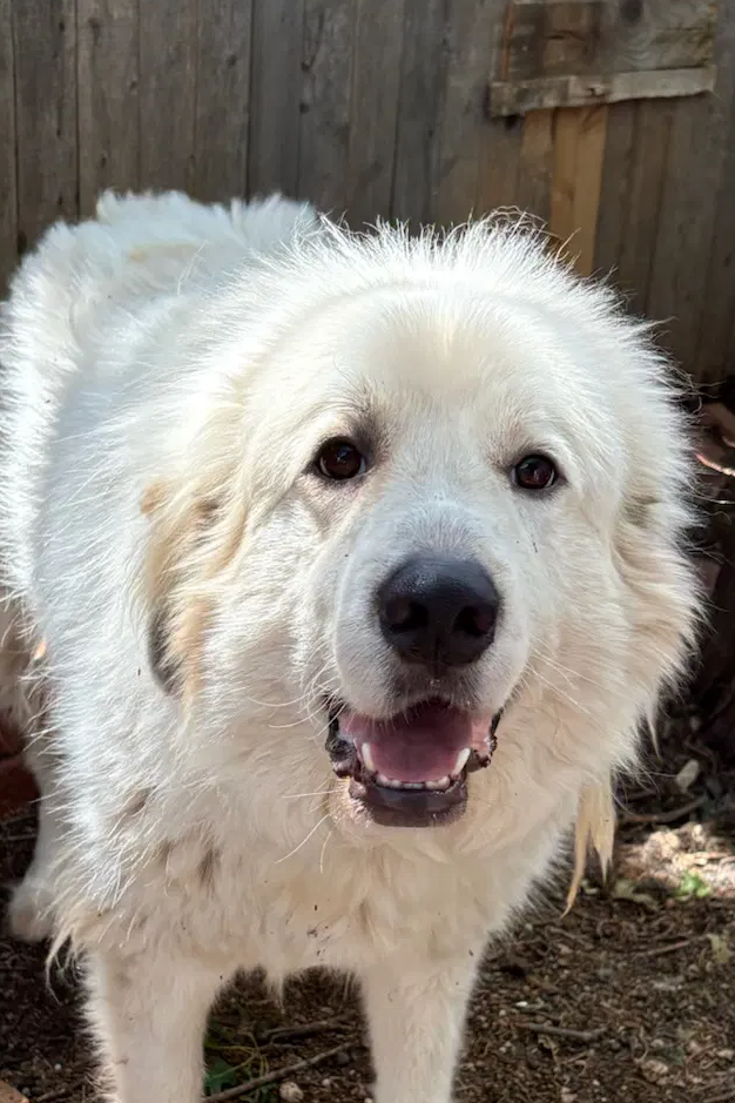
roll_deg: -1.2
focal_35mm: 59
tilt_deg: -29.4
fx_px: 1807
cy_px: 812
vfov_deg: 33.3
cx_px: 290
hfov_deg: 23.0
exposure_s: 1/223
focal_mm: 5.96
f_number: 1.6
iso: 125
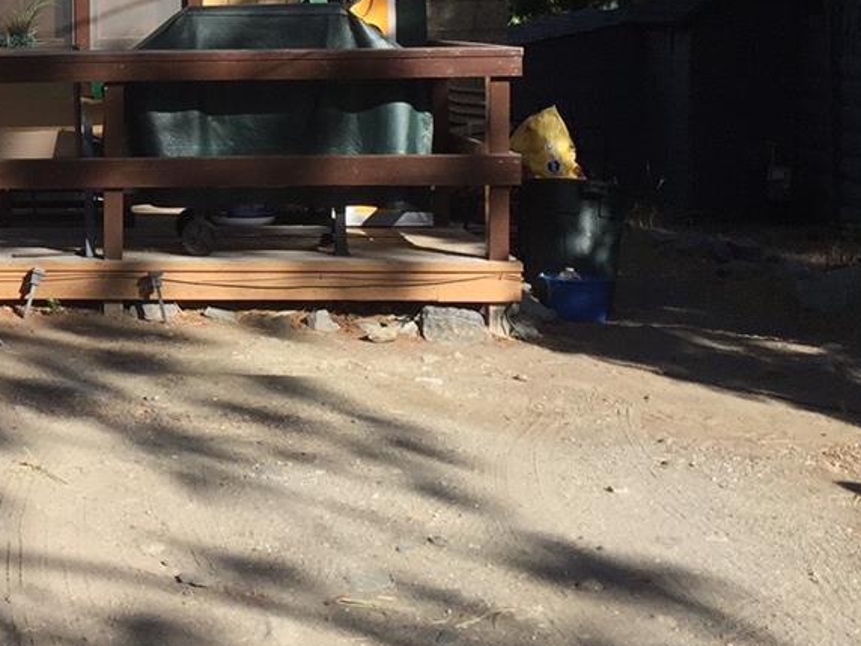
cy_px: 19
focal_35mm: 76
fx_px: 1890
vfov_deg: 18.9
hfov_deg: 23.7
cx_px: -134
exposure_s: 1/1099
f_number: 2.2
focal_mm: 4.15
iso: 32
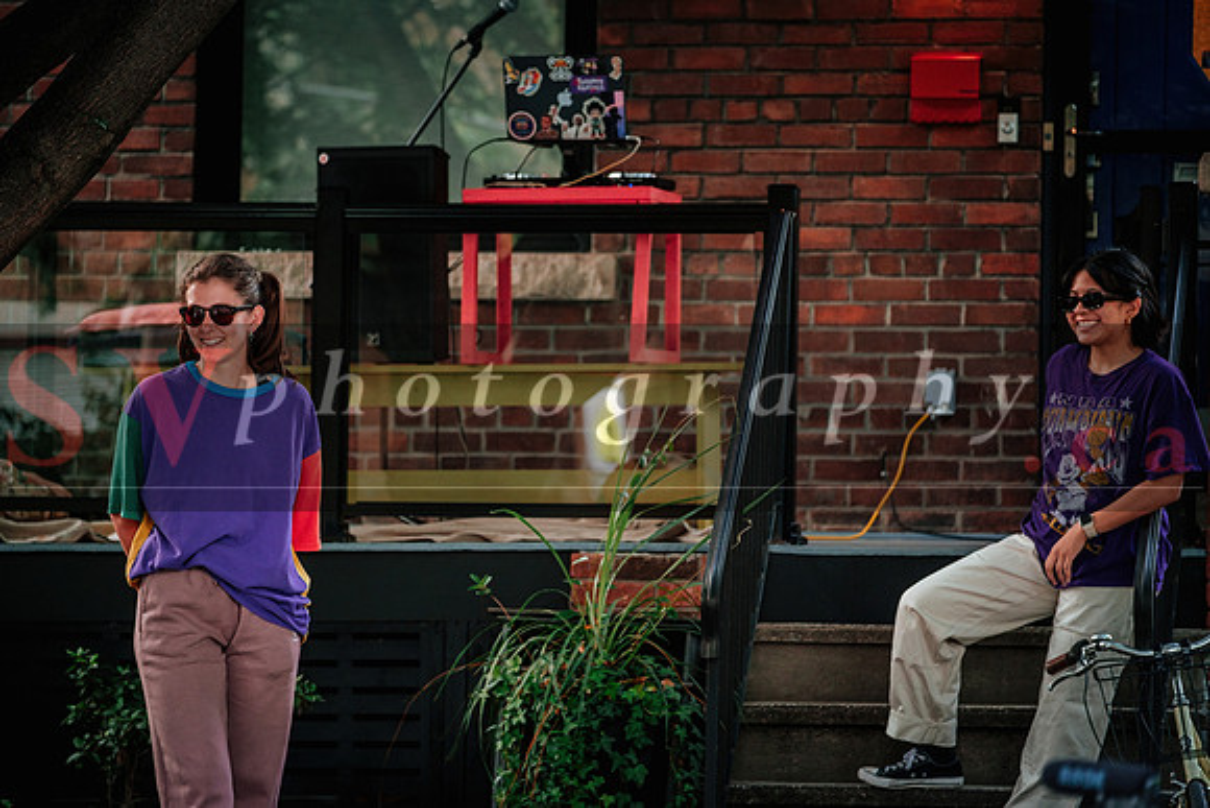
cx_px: 596
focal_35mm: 184
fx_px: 6171
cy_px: 404
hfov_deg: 11.2
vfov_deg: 7.5
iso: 800
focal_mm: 119.2
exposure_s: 1/200
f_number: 2.8
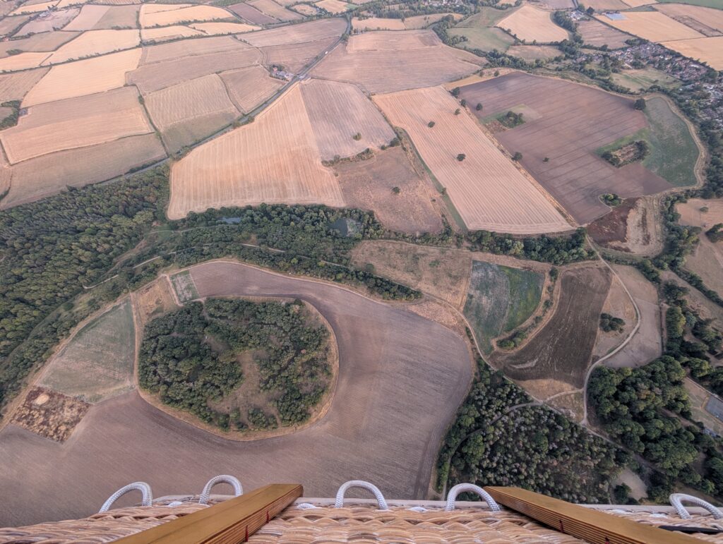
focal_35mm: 12
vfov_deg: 94.6
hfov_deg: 110.5
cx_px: 362
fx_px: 251
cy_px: 272
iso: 50
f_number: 1.7
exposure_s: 1/89.9
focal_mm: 2.02
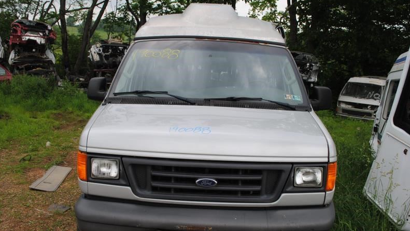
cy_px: 134
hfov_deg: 56.6
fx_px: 381
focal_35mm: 35
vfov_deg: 33.7
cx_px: 203
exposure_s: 1/200
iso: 100
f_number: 7.1
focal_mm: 22
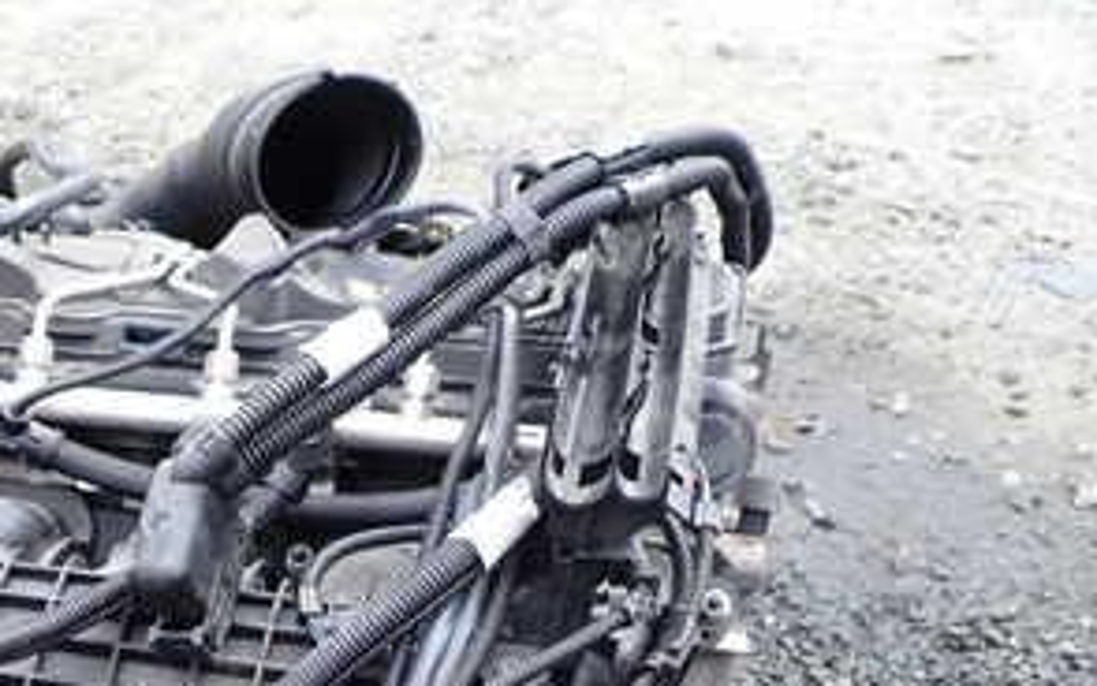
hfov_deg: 34.4
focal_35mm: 54
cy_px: 835
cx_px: 15
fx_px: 1615
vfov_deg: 22.1
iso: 100
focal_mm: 4.5
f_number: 2.8
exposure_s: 1/125
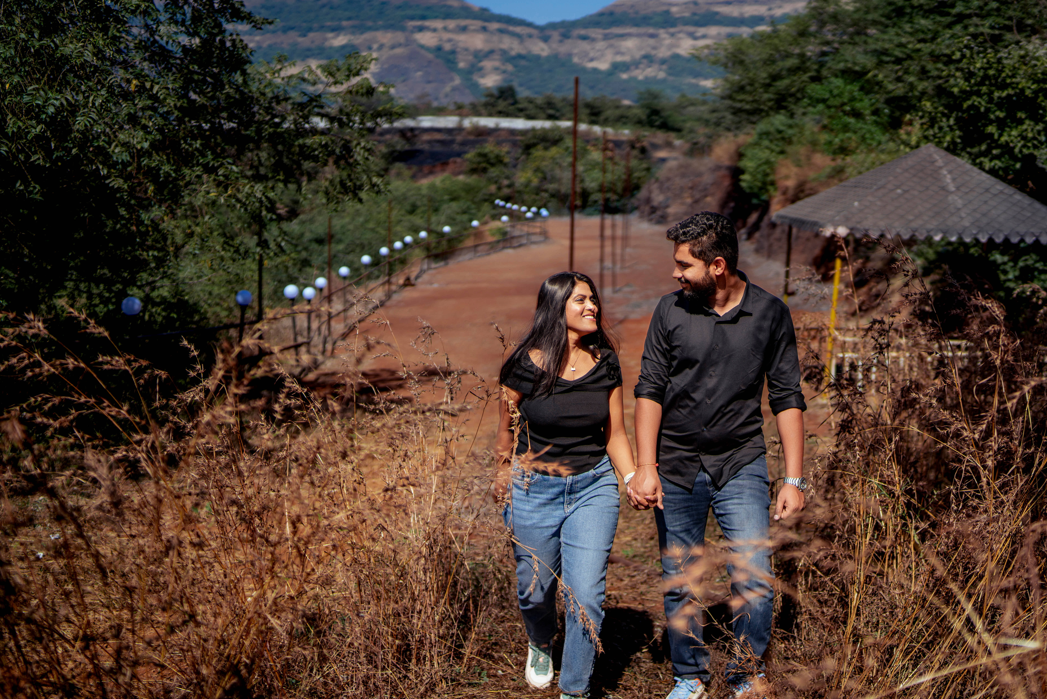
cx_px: 606
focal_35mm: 43
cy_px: 333
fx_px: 1251
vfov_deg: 31.2
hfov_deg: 45.3
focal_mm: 35
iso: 80
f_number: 1.4
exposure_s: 1/6400
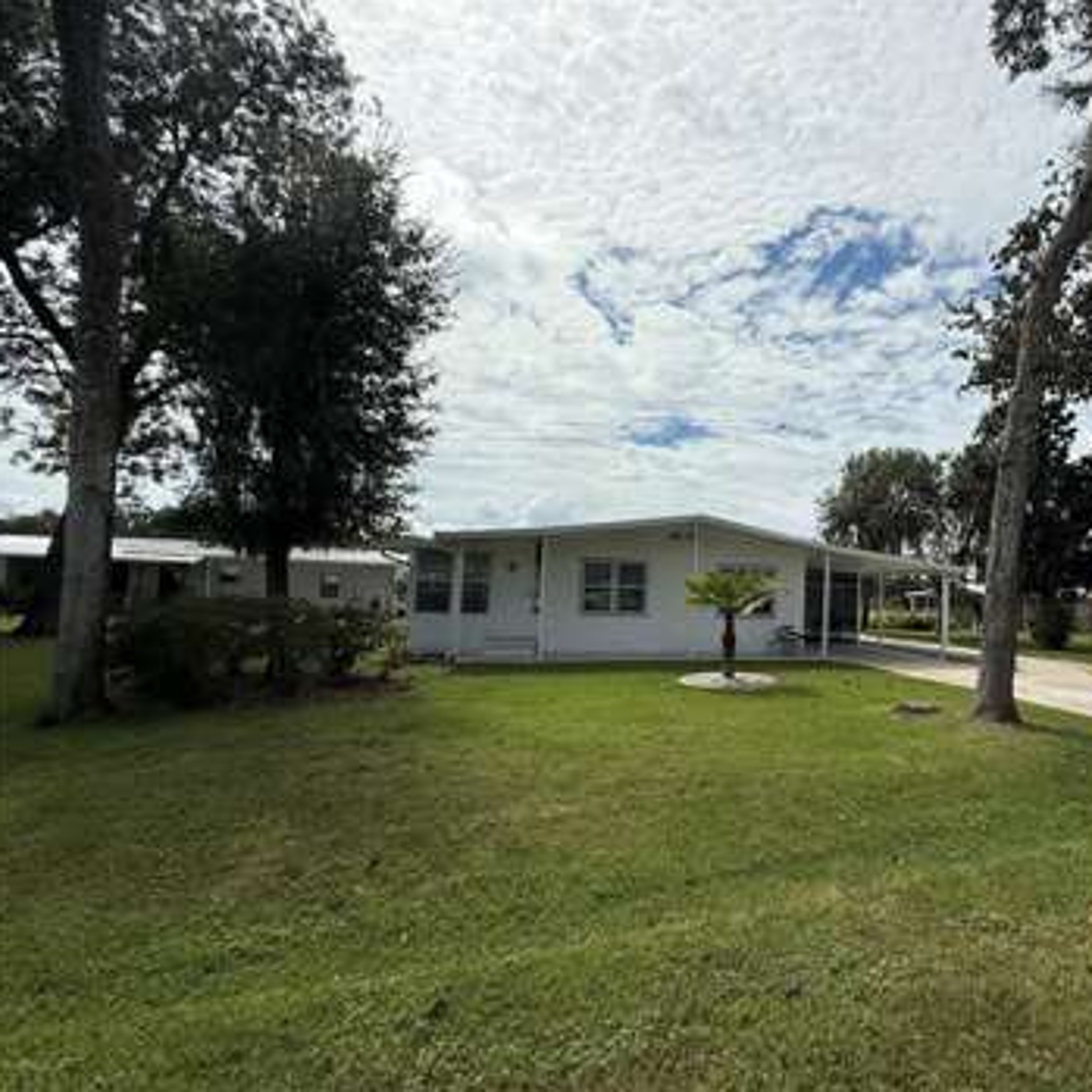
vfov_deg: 84.0
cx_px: 735
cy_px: 560
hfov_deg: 80.9
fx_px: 607
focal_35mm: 17
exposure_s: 1/6173
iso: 50
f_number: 2.2
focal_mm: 2.22
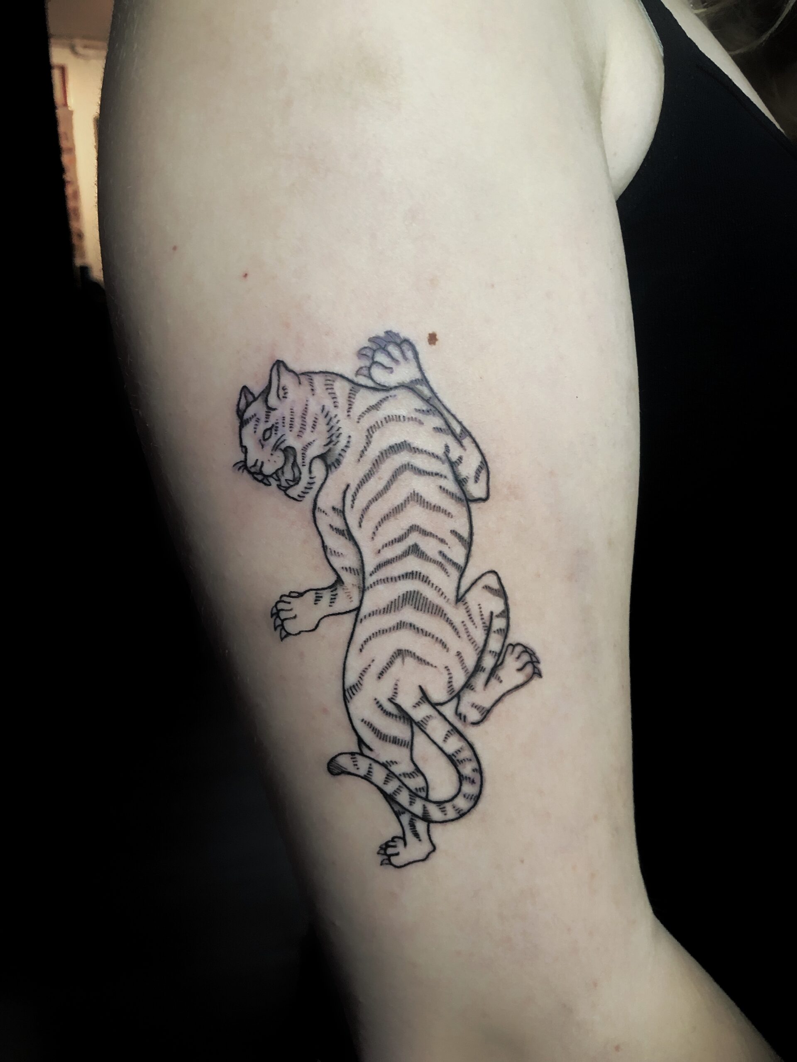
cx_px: 398
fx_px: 860
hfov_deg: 49.7
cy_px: 531
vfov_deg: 63.4
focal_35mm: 28
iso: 80
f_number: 1.8
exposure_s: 1/17
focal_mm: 4
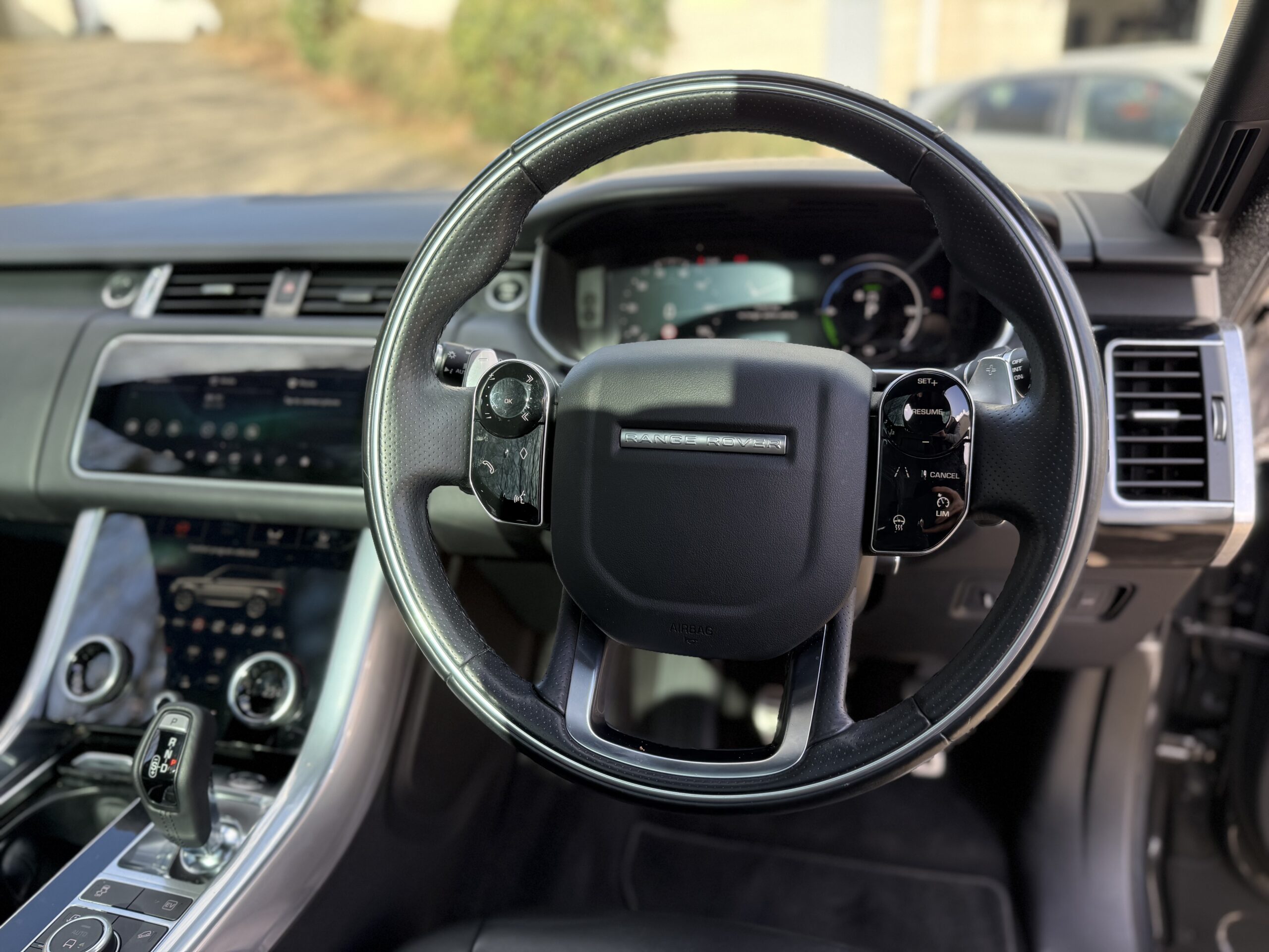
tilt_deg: -23.4
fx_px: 880
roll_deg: +2.5
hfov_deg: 71.6
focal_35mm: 24
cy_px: 476
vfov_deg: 56.8
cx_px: 634
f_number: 1.78
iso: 100
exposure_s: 1/299
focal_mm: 6.76
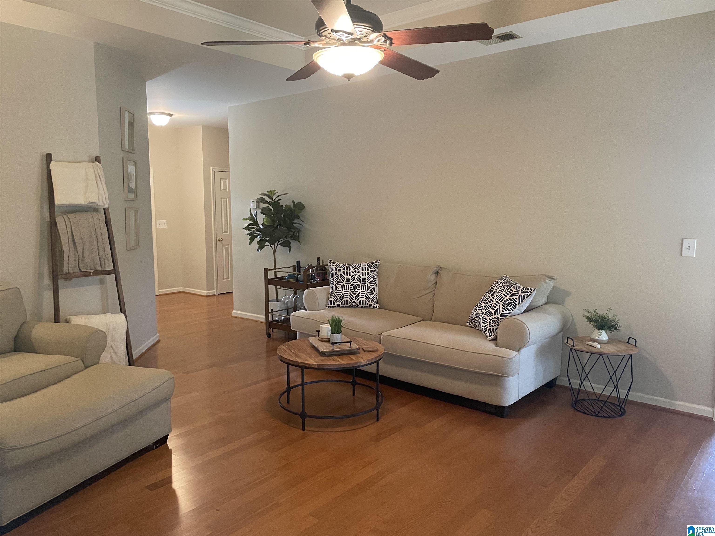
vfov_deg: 53.1
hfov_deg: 67.3
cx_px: 358
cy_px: 268
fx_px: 537
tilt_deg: -6.4
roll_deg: +0.5
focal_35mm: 26
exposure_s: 1/60
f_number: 1.6
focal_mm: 4.2
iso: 500
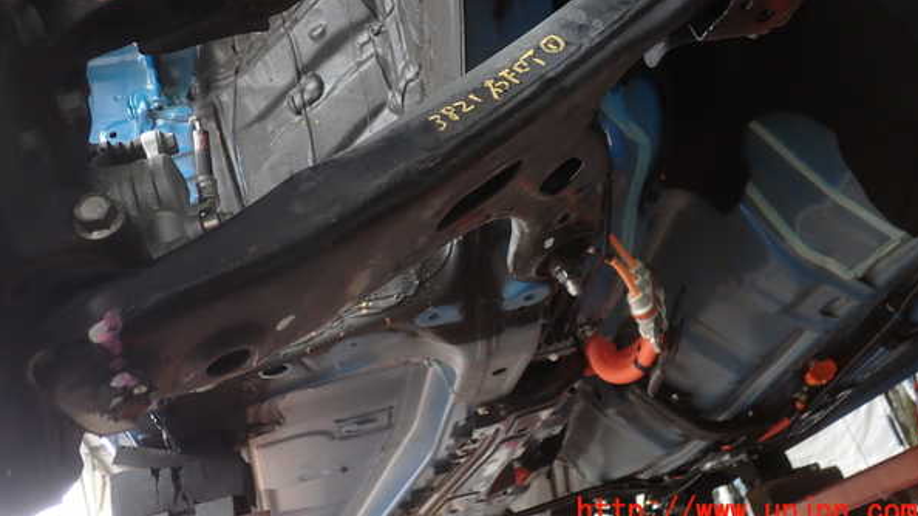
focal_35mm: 33
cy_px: 184
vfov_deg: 35.4
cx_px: 462
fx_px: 803
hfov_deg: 59.5
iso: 160
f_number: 2.3
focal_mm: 5.4
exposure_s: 1/60
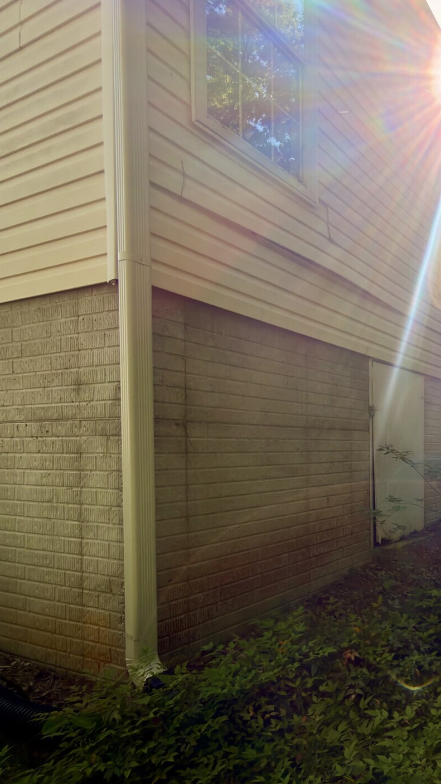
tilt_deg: +1.1
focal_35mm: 25
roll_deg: -0.4
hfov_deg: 40.6
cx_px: 434
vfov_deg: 73.5
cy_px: 457
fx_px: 520
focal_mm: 2.22
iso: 16
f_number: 2.2
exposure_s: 1/244
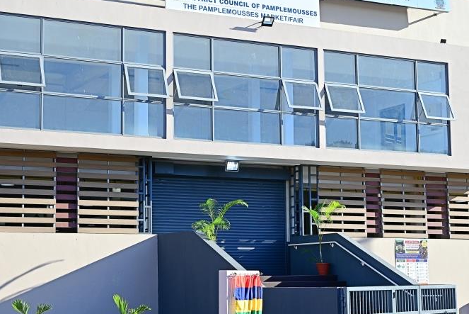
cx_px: 214
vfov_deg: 19.2
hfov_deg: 28.4
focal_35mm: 71
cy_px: 154
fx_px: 926
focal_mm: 46
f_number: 9
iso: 200
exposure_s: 1/200
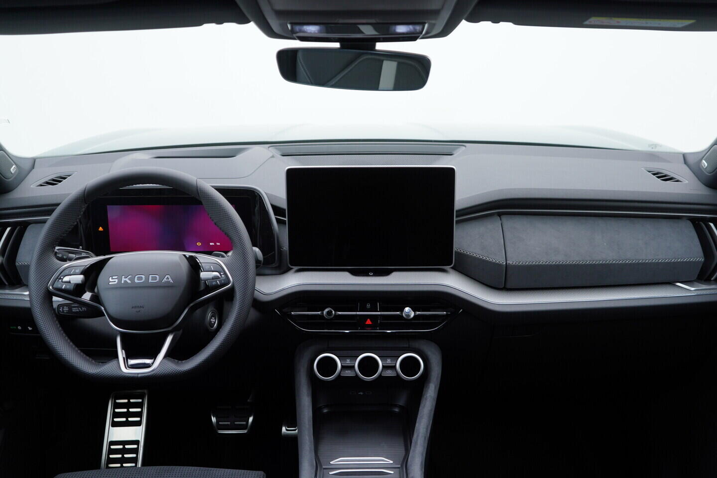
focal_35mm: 36
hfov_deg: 53.1
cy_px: 239
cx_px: 358
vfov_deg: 36.9
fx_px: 717
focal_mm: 24
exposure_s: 1/40
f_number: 2.8
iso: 160
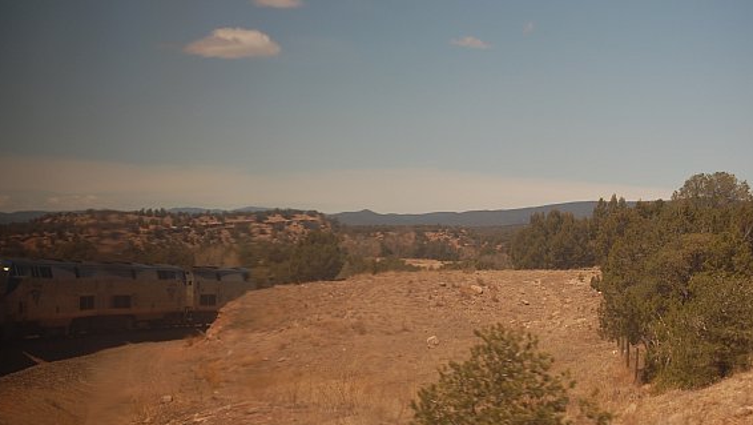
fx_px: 1949
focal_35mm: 98
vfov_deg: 12.4
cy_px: 218
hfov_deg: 21.9
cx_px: 353
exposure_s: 1/160
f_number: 6.3
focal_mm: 55
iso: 200
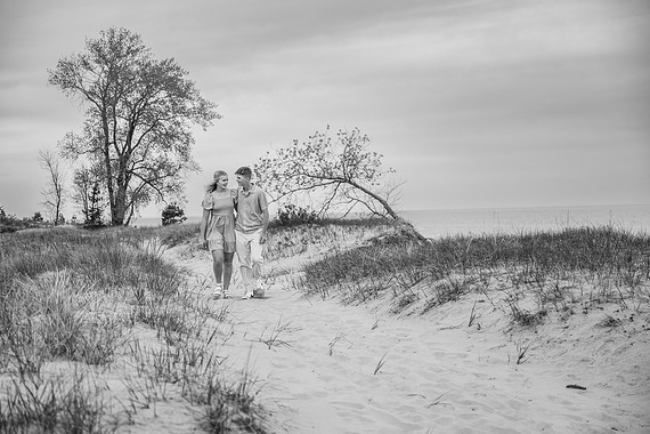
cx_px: 324
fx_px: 1083
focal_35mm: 60
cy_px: 219
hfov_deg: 33.4
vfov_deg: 22.6
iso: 200
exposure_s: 1/1600
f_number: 2.8
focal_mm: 59
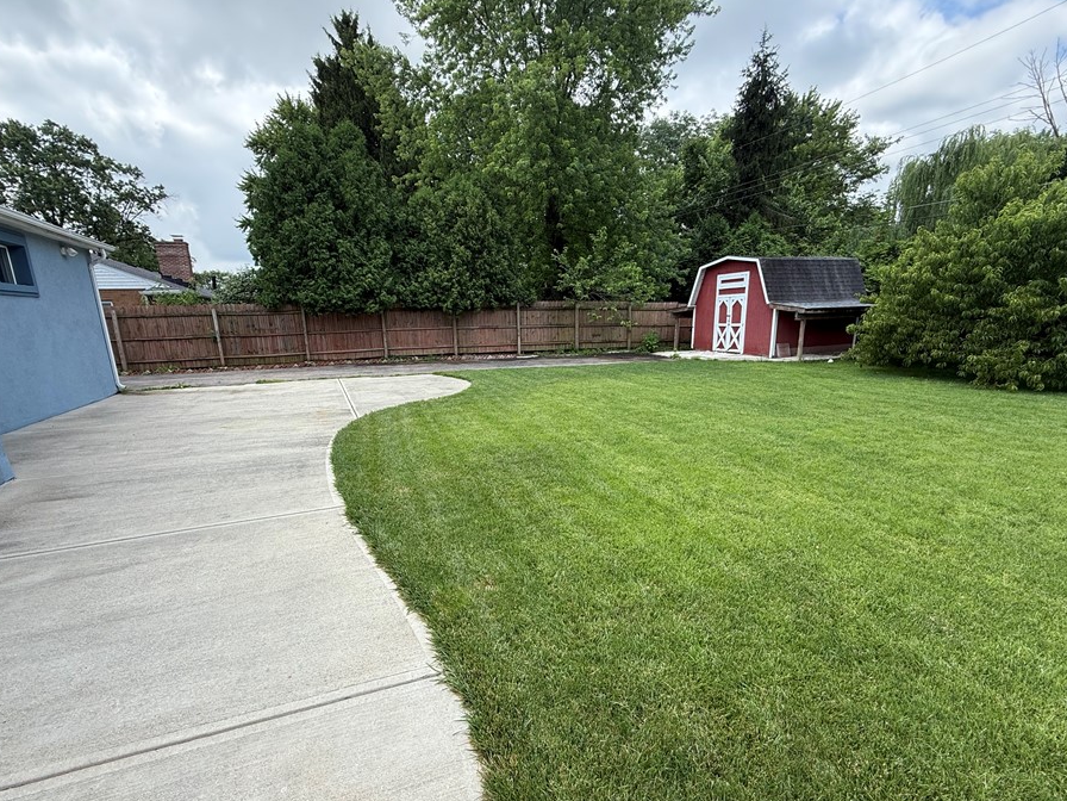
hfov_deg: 94.5
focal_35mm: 16
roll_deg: +2.1
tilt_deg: -13.4
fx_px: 493
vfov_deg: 78.0
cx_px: 517
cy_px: 434
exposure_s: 1/522
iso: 50
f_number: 2.2
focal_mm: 2.22
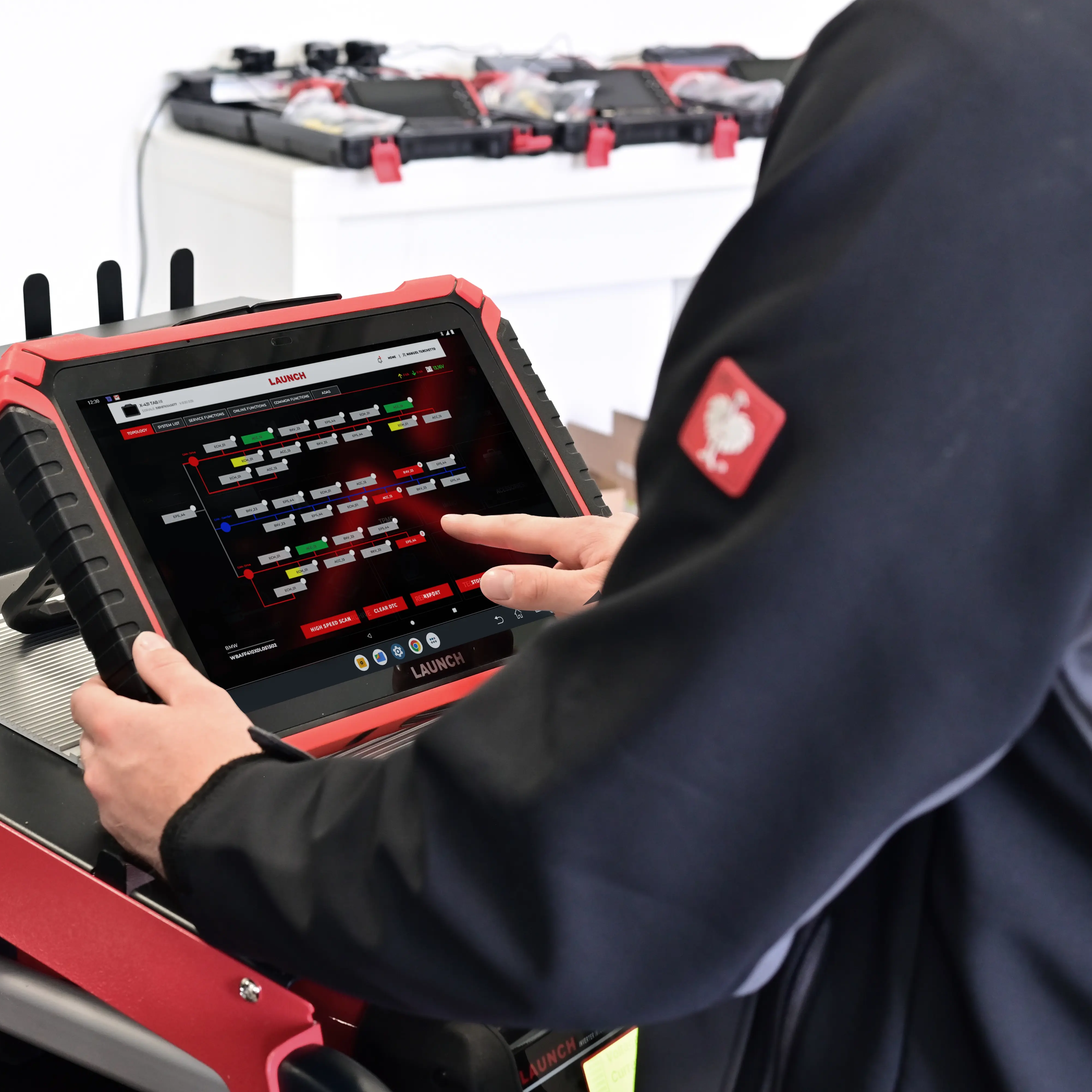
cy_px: 547
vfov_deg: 26.9
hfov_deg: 26.7
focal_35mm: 64
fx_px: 2284
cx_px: 327
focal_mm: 50
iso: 1600
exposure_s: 1/30
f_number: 9
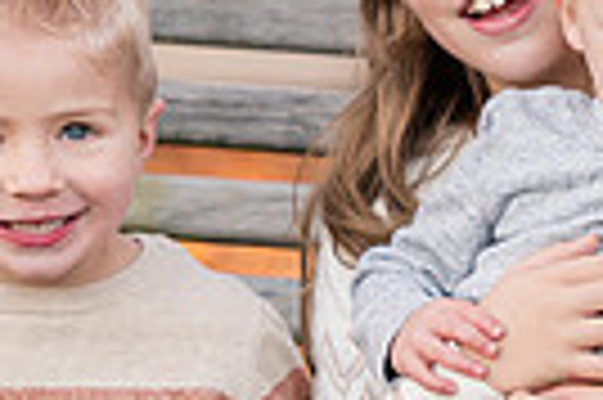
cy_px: 416
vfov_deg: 1.9
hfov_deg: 2.9
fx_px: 11962
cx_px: 693
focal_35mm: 715
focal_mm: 165
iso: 500
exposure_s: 1/250
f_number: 3.5
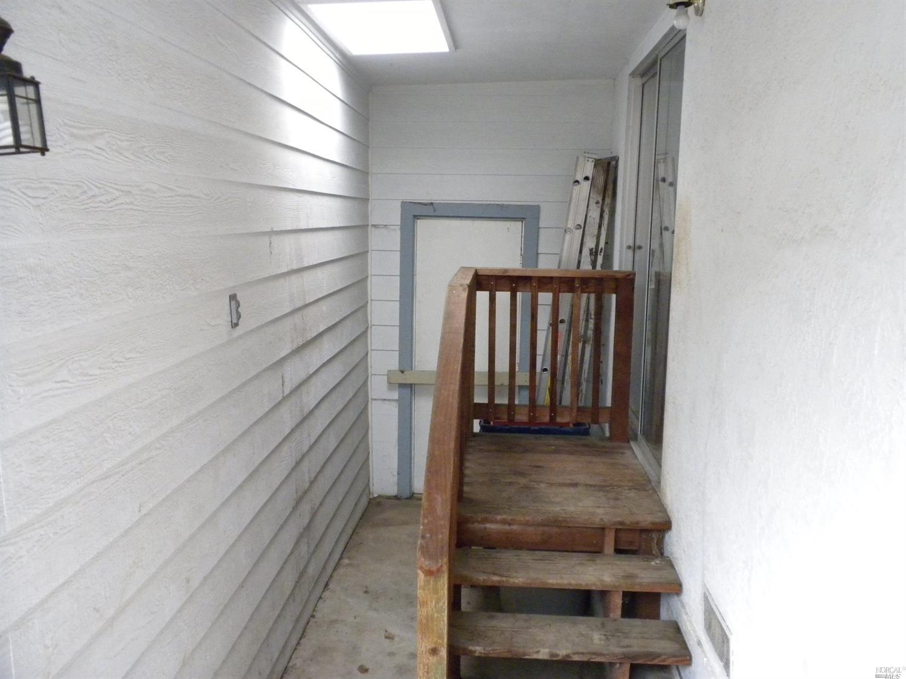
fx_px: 968
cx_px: 453
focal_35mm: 37
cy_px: 340
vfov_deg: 38.6
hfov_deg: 50.2
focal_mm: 6.6
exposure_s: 1/144
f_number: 3.5
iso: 565
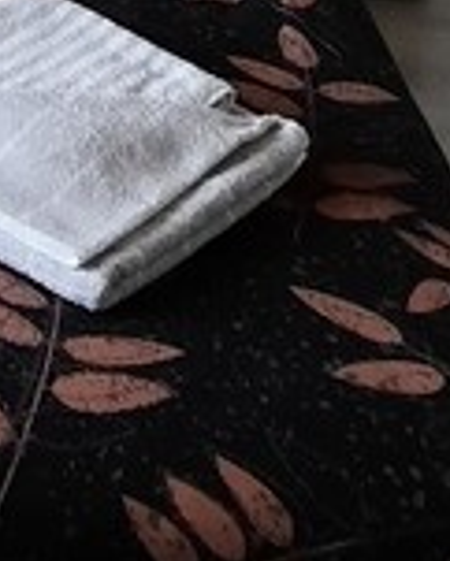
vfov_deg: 18.2
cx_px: -219
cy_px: -405
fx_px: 1430
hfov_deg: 16.4
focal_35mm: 86
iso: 320
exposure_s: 1/24
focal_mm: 1.74
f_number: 2.2
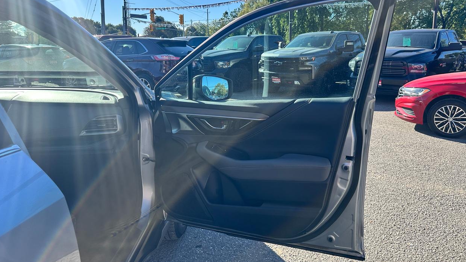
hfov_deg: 69.9
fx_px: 334
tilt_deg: -8.6
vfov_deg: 42.7
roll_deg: -1.4
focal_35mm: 27
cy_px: 111
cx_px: 238
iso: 80
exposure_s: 1/1988
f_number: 1.78
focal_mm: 6.86
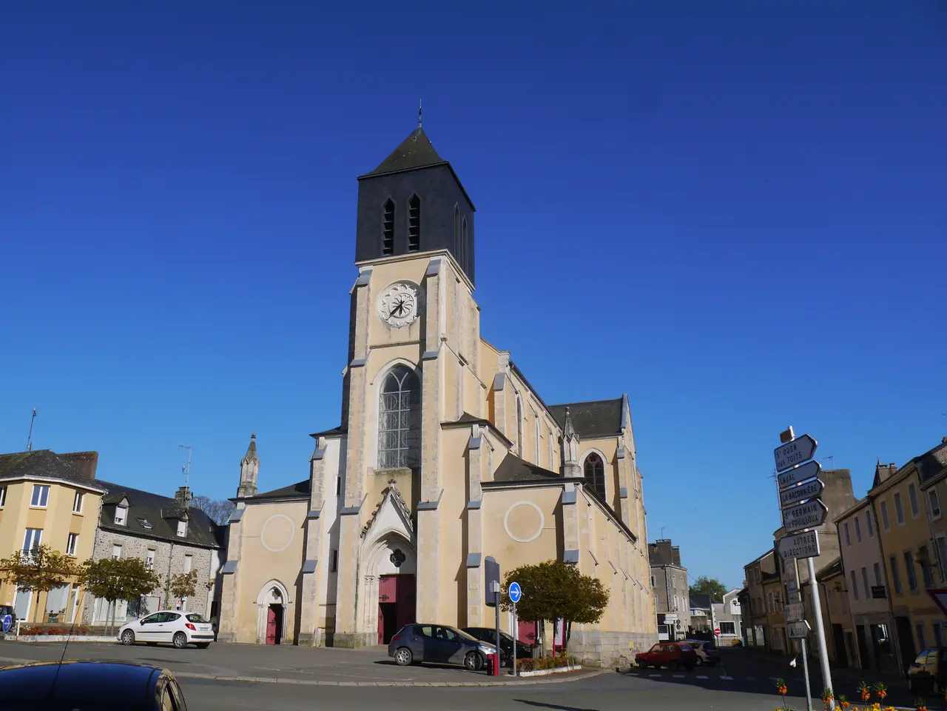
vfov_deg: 49.7
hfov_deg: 63.4
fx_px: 766
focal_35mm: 28
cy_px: 356
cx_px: 474
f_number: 9
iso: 160
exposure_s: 1/800
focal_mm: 14
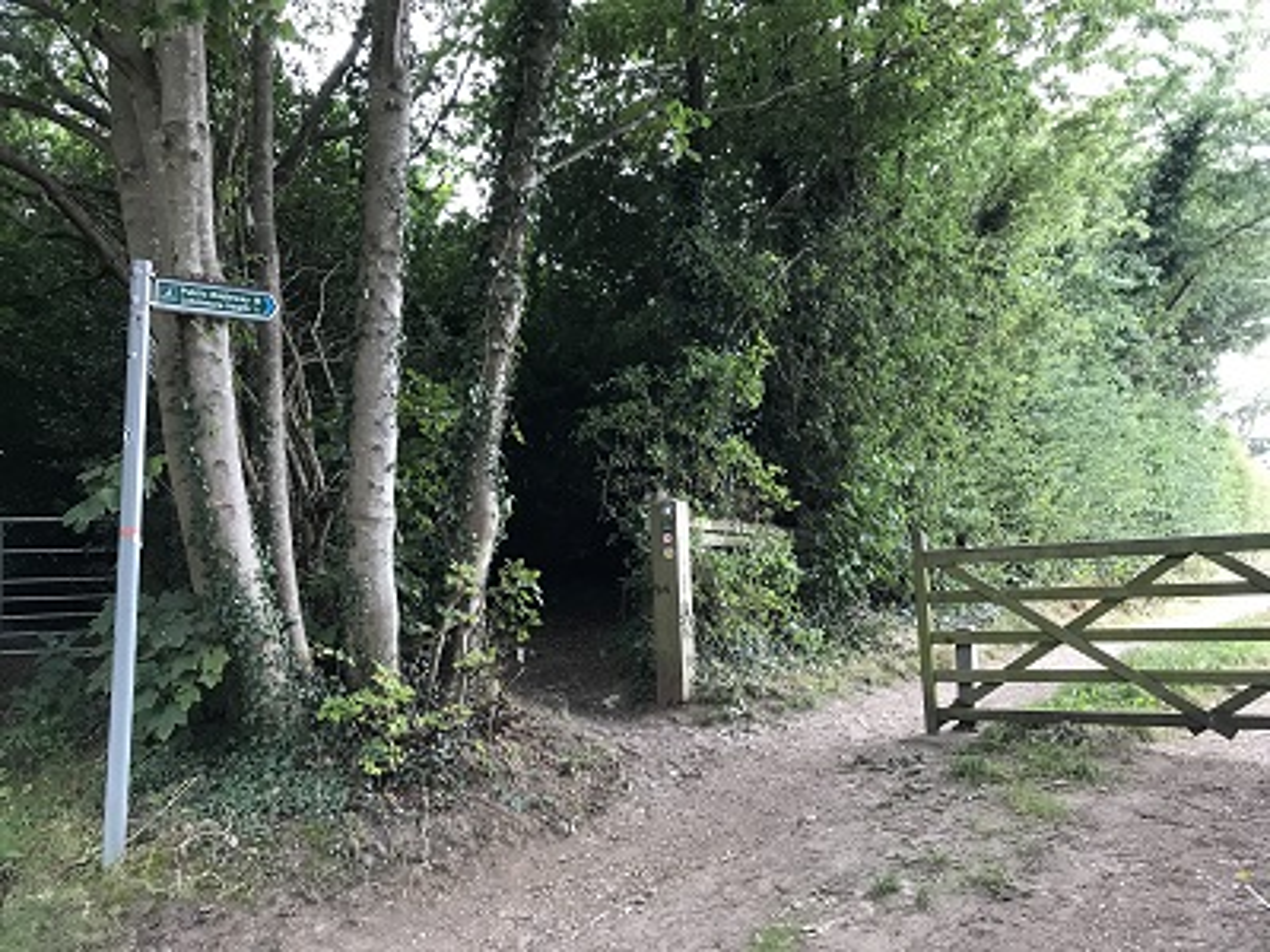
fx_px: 1027
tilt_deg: +3.2
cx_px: 635
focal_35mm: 28
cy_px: 476
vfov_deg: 49.7
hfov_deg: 63.4
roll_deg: +1.6
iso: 32
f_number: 1.8
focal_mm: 3.99
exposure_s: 1/25
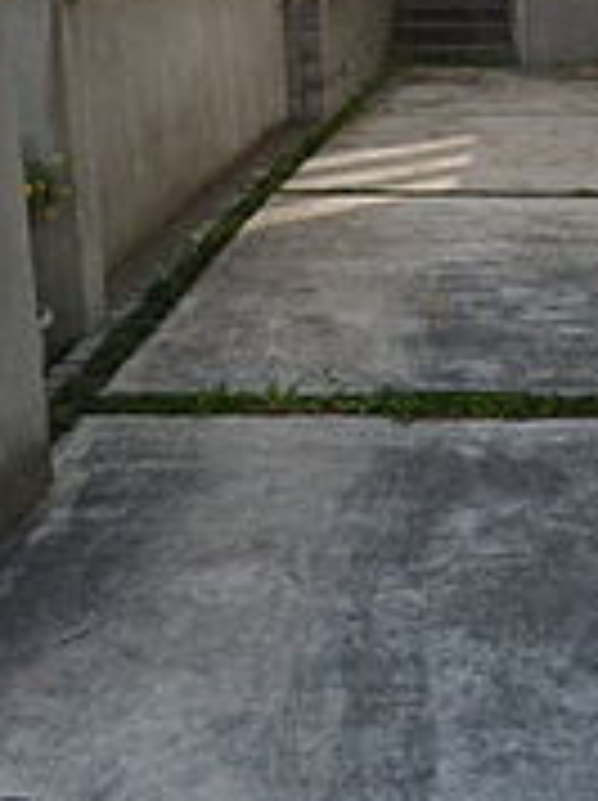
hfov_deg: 25.8
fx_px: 1247
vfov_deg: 34.4
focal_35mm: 54
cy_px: 148
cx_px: 576
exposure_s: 1/640
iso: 100
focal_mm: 3.58
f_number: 2.8
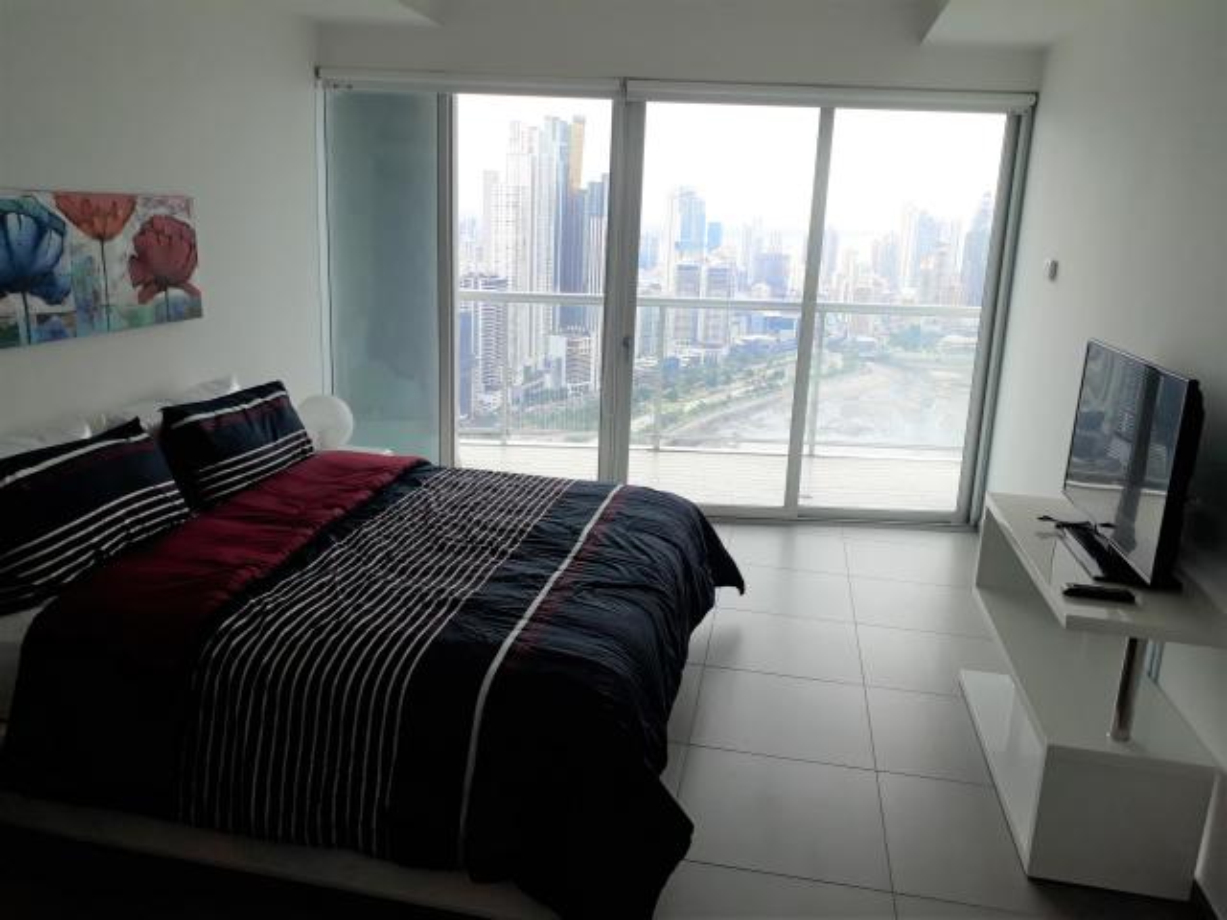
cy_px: 460
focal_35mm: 27
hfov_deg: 65.3
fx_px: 957
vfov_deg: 51.4
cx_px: 614
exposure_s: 1/238
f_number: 1.9
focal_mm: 3.6
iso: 40
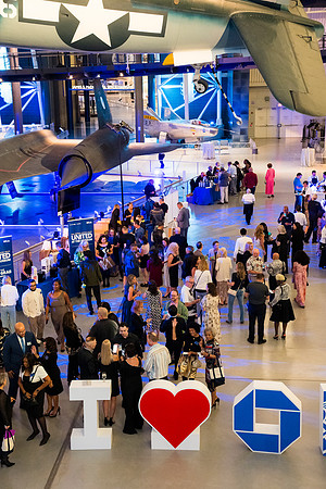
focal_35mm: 51
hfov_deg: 26.5
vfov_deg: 38.9
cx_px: 163
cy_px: 244
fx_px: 693
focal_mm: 51
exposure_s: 1/50
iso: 4500
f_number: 4
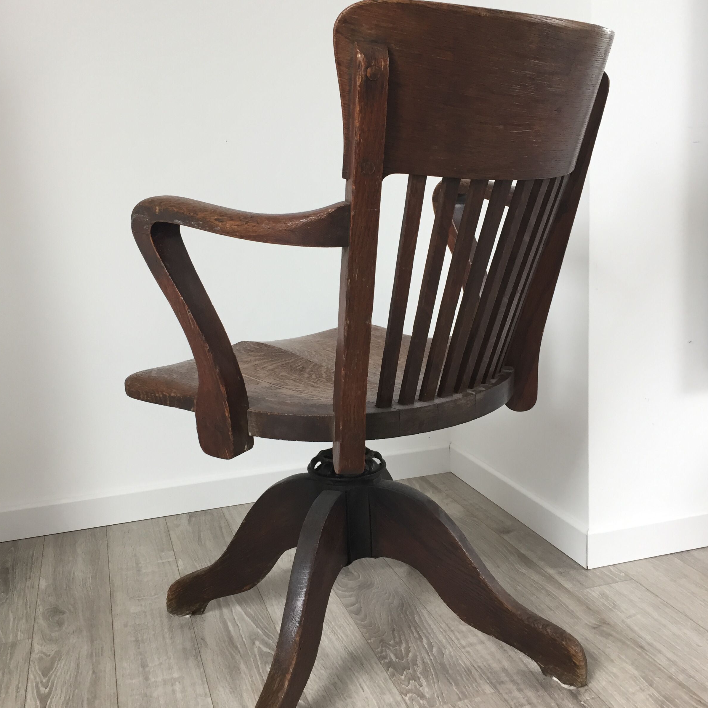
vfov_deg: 47.2
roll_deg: +2.6
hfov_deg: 47.2
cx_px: 354
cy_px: 336
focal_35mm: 35
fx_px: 810
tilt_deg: -8.7
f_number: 2.2
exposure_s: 1/33
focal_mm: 4.15
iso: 40
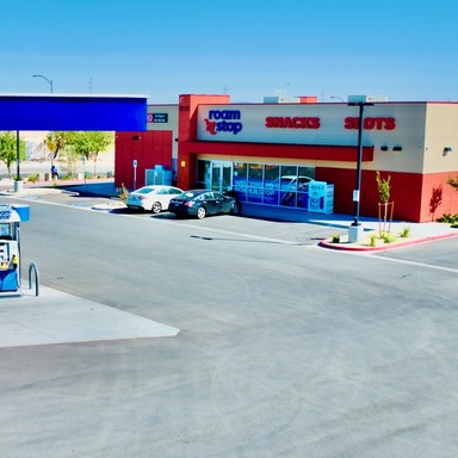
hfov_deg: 31.0
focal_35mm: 53
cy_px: 226
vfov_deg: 32.2
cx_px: 64
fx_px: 793
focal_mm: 12.29
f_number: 2.8
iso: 100
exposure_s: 1/2000
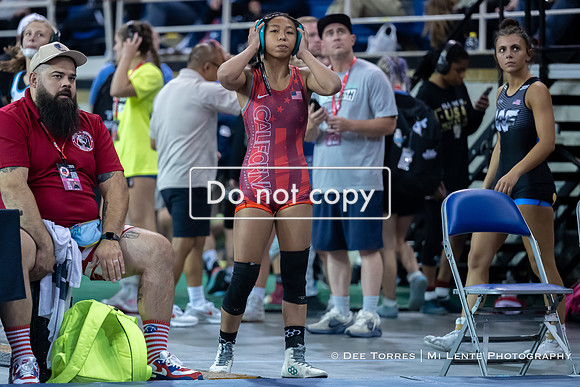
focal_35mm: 215
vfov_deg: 6.4
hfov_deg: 9.6
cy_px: 200
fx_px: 3462
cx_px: 233
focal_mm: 175
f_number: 2.8
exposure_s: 1/800
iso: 3600
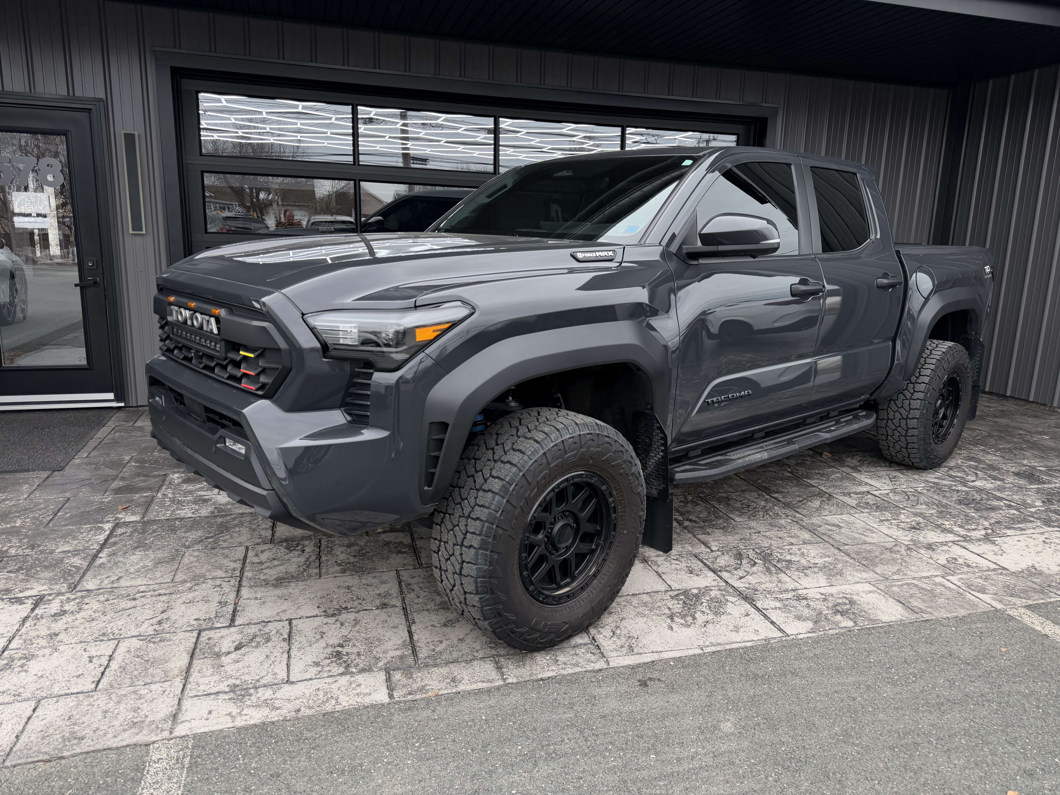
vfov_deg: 56.8
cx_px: 530
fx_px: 735
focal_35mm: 24
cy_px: 398
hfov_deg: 71.6
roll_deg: -1.8
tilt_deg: -11.0
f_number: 1.78
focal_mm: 6.76
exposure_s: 1/517
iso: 80
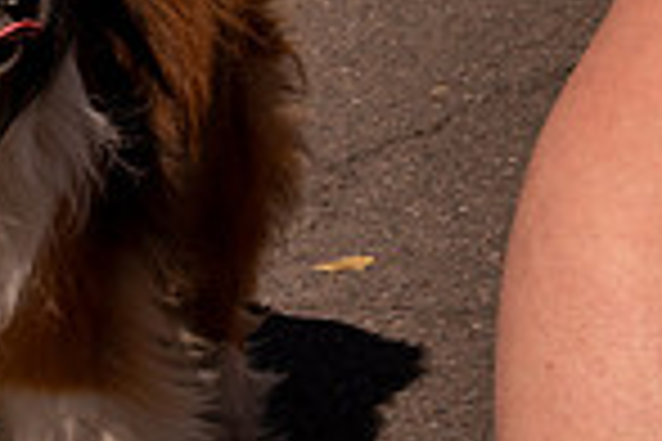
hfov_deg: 7.3
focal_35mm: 278
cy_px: -328
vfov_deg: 4.9
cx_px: -155
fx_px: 5112
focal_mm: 55
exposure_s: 1/1600
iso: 800
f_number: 11
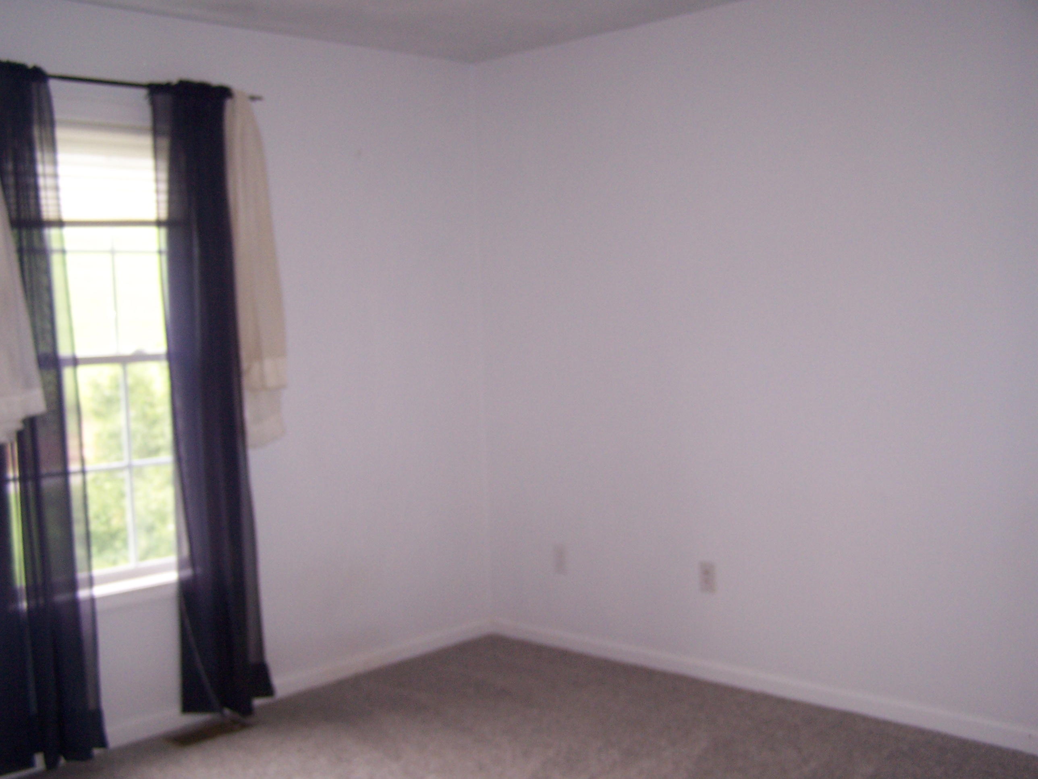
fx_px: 1139
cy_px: 390
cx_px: 519
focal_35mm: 38
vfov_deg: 37.7
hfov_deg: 49.0
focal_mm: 6.3
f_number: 2.8
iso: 140
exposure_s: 1/60
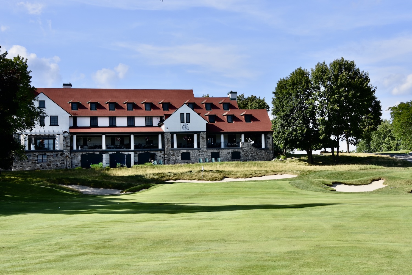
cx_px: 206
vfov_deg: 18.2
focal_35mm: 75
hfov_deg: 27.0
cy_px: 138
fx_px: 858
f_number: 8
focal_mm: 50
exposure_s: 1/500
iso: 200
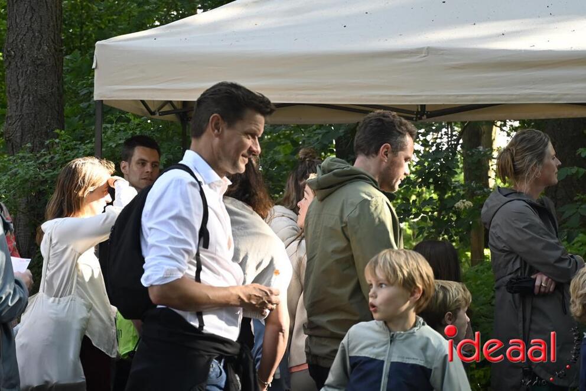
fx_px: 1432
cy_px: 196
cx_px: 293
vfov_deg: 15.5
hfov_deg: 23.1
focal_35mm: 88
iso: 560
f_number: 5
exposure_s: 1/125
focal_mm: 59
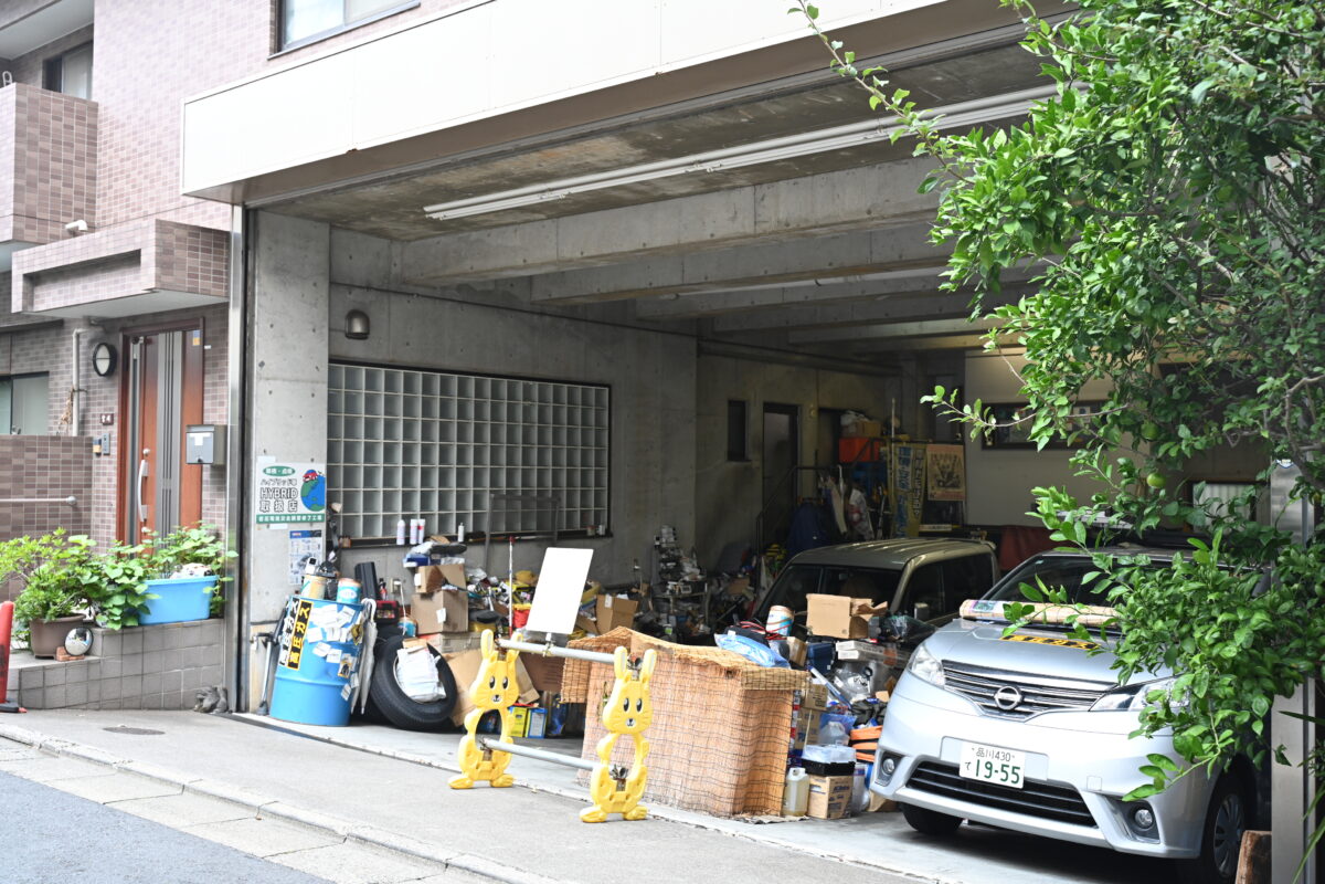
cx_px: 662
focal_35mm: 34
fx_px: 1251
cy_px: 442
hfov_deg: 55.8
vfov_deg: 38.9
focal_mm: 34
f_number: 4
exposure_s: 1/250
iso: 400
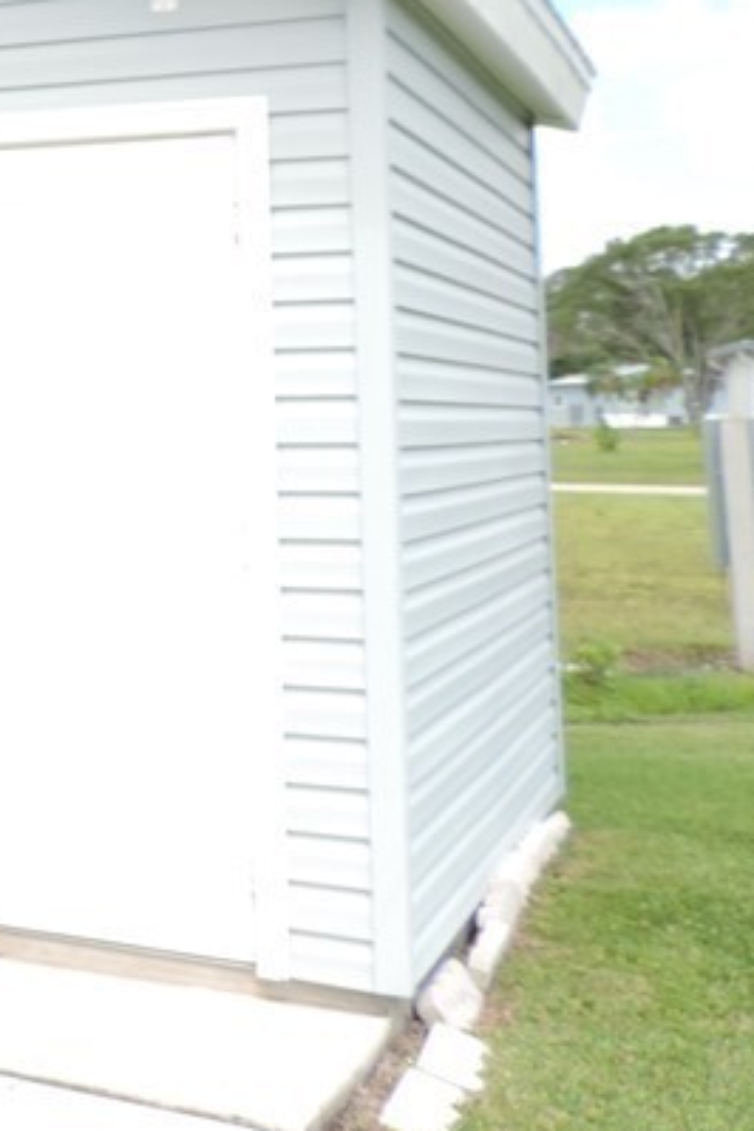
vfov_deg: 30.6
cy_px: 221
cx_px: -587
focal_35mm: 64
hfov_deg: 17.4
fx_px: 2011
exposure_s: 1/500
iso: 80
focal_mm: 4.3
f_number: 3
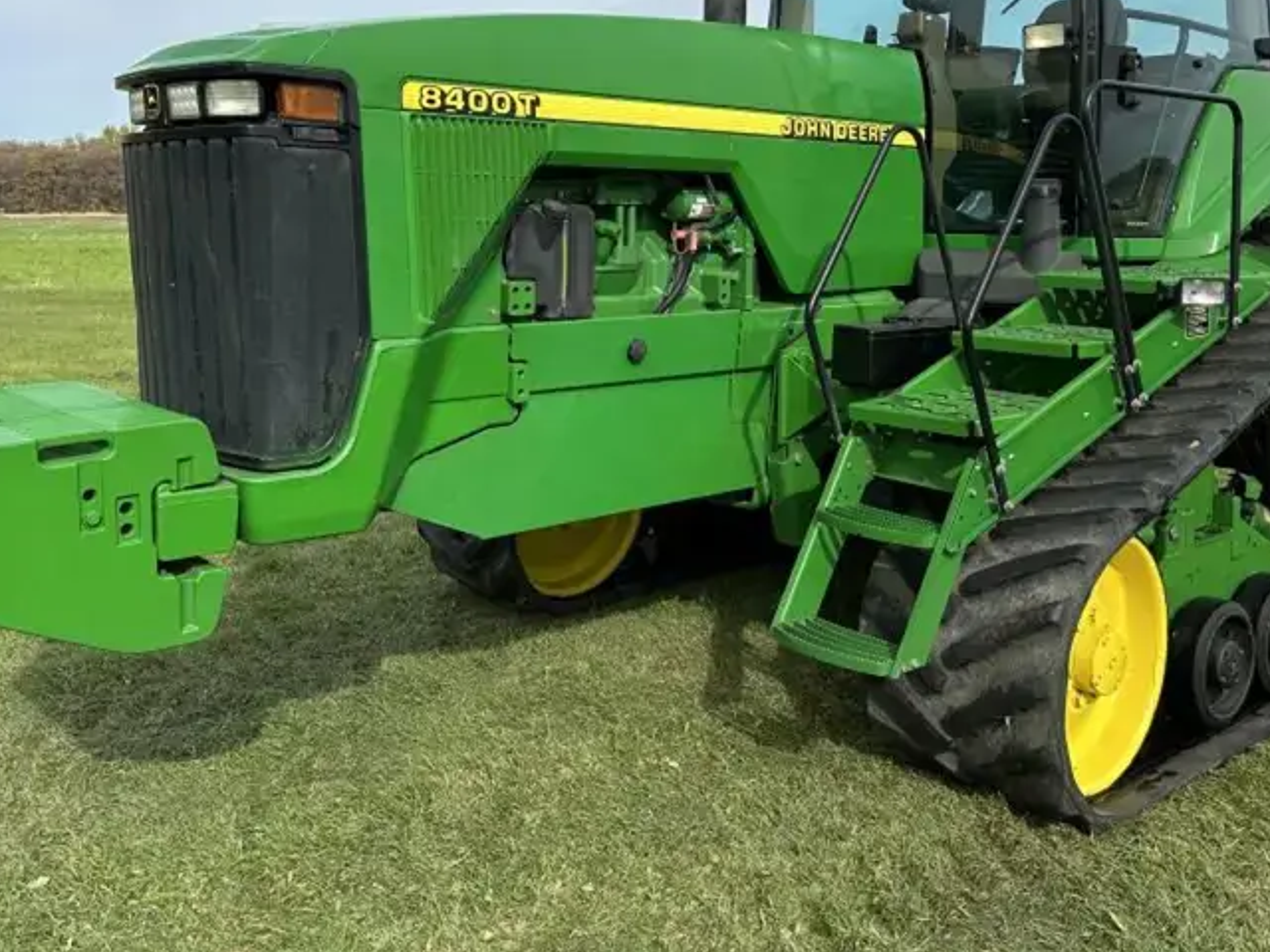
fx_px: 1321
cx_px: 714
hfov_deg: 51.2
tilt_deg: -4.7
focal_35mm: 36
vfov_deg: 38.7
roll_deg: +2.4
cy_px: 246
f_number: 1.78
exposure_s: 1/3861
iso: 80
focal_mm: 6.86
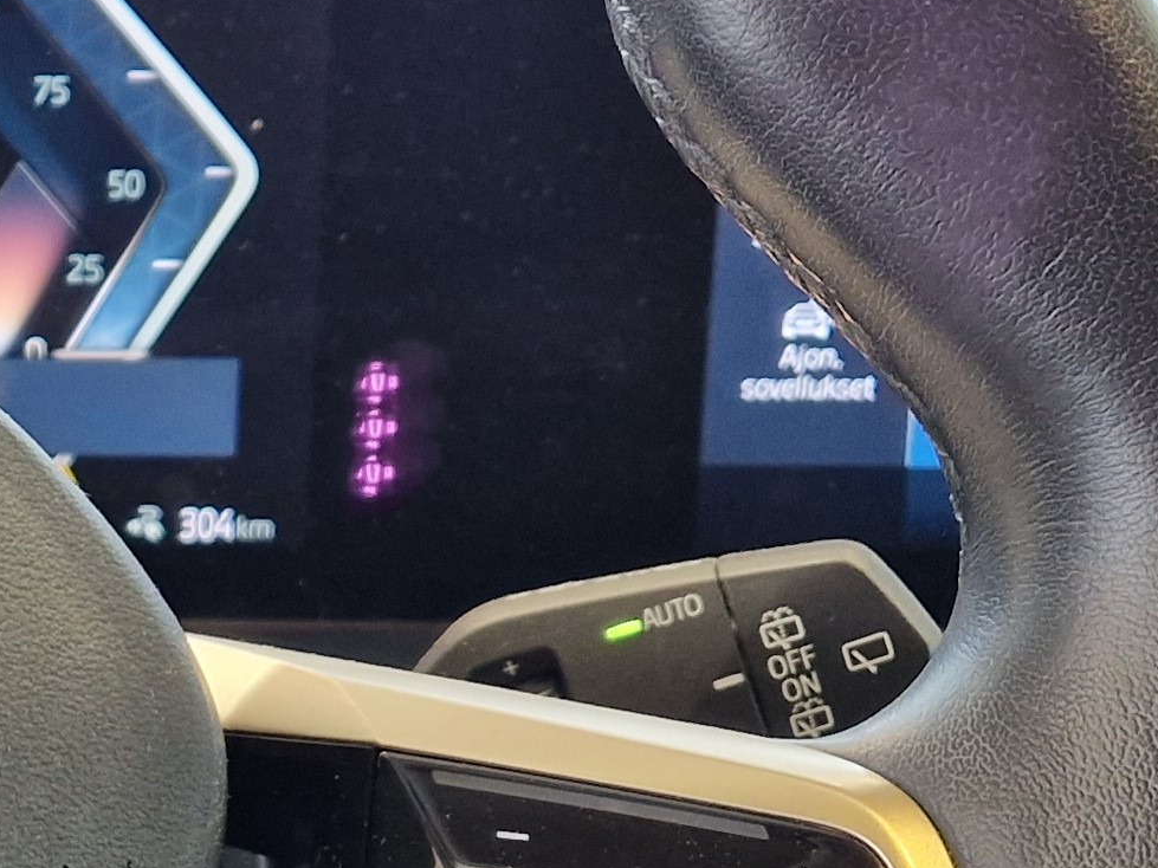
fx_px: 3144
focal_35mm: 94
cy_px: 838
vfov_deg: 15.5
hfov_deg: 18.9
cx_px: -461
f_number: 1.8
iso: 250
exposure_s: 1/54
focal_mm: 5.4
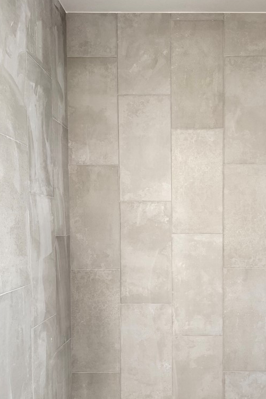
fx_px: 377
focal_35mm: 34
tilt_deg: -2.8
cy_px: 241
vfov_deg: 55.4
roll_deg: -0.4
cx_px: 197
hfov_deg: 38.0
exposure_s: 1/60
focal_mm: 6.76
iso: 250
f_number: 1.78
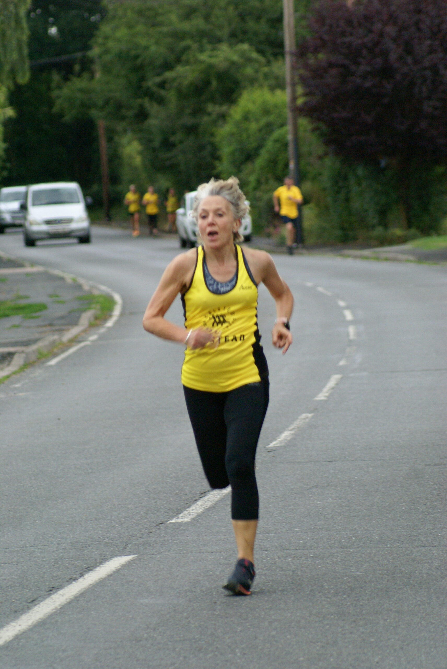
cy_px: 334
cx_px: 224
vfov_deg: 8.6
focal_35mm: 240
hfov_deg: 5.7
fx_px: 4462
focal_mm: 160
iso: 800
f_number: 5.6
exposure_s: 1/100
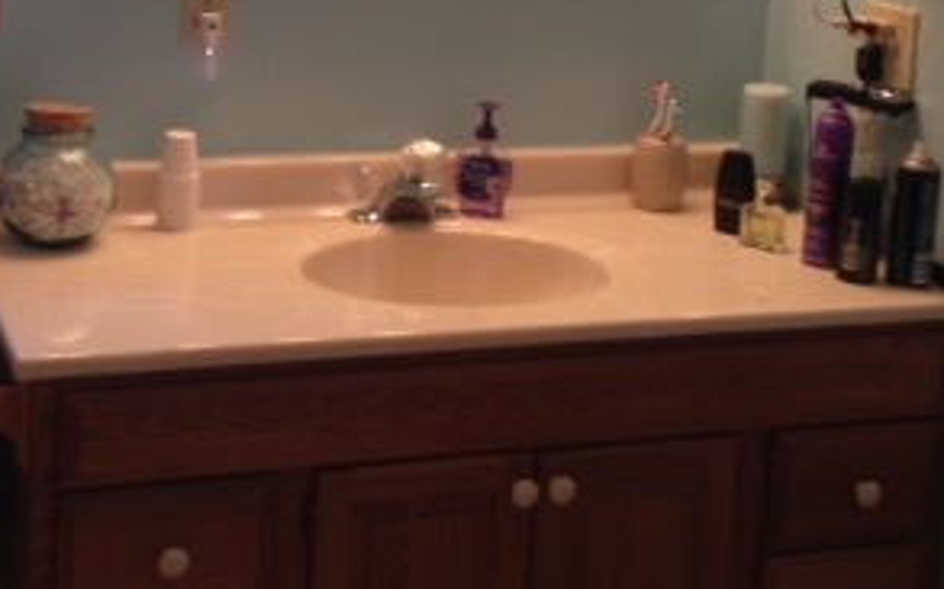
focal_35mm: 81
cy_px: 80
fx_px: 2083
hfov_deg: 25.5
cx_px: 383
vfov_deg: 15.9
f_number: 2.4
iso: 64
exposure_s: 1/40
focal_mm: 4.28
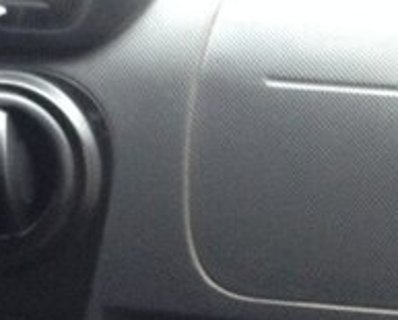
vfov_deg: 14.0
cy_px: 261
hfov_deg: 15.6
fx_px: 1298
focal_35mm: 110
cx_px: -254
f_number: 2.4
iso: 250
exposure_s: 1/20
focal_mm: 4.12
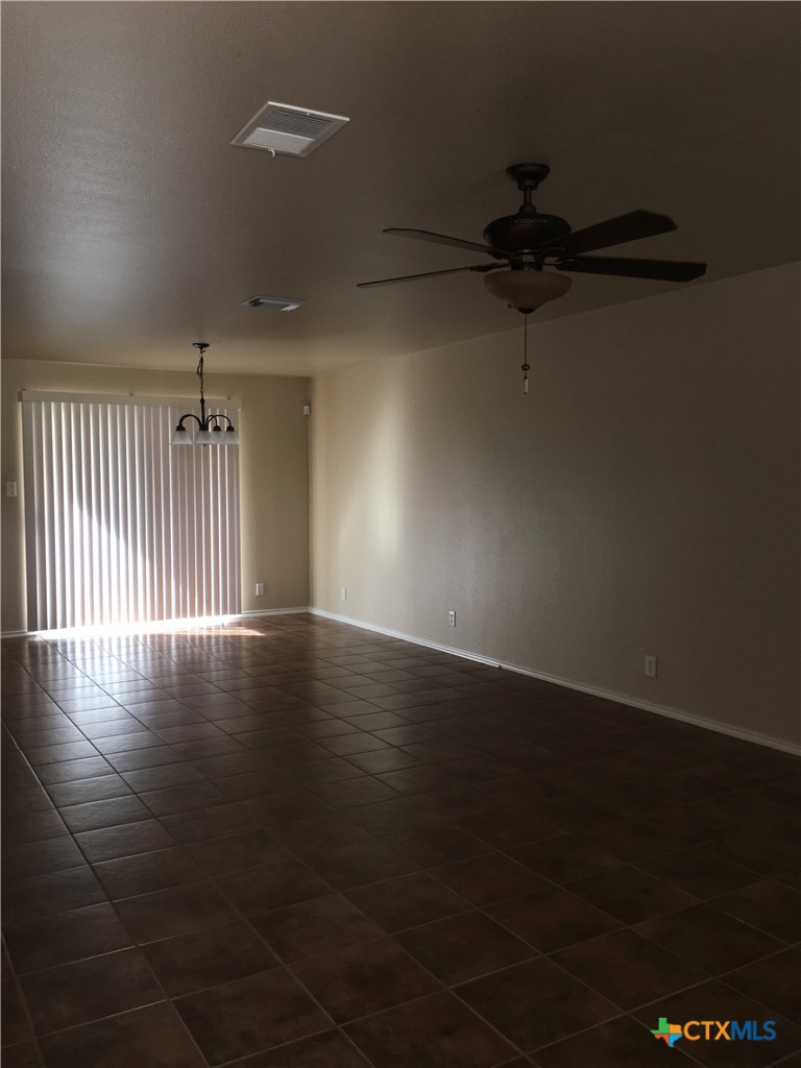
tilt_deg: -3.4
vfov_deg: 61.7
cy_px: 534
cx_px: 400
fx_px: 895
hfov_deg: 48.2
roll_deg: +0.5
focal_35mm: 29
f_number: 2.2
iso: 32
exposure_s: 1/30
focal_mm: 4.15
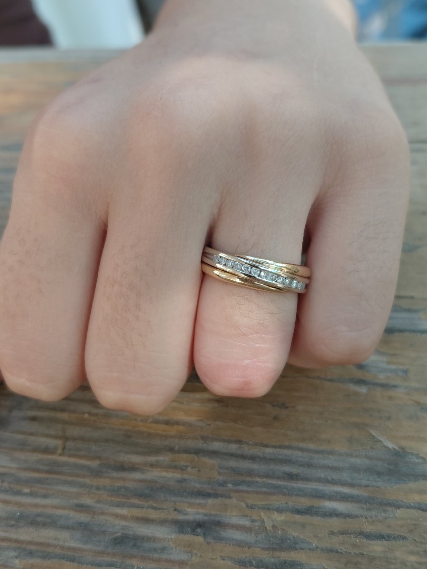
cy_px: 284
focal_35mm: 25
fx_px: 411
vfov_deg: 69.4
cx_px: 214
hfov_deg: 54.9
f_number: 1.8
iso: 50
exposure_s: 1/182
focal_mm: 4.69
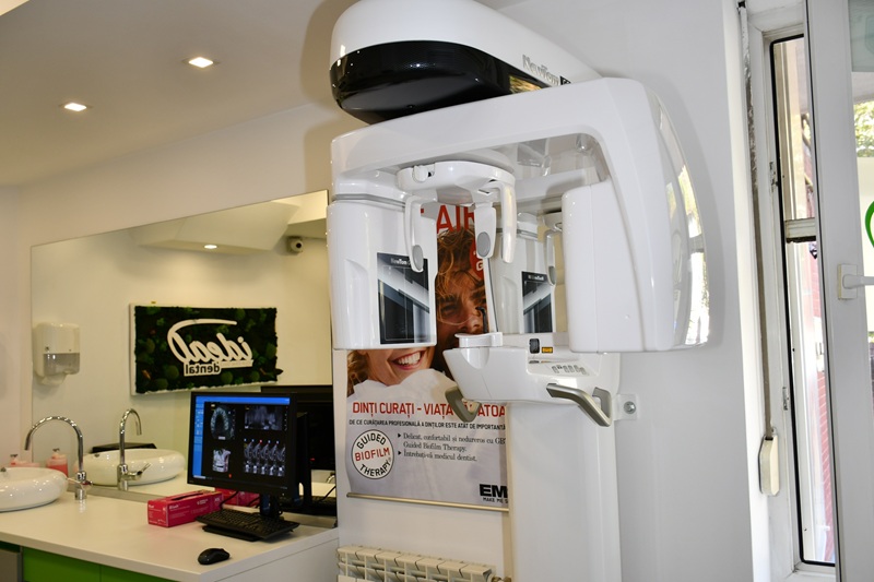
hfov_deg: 61.9
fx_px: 728
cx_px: 437
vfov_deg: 43.6
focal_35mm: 30
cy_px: 291
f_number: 4
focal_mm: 20
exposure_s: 1/30
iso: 100
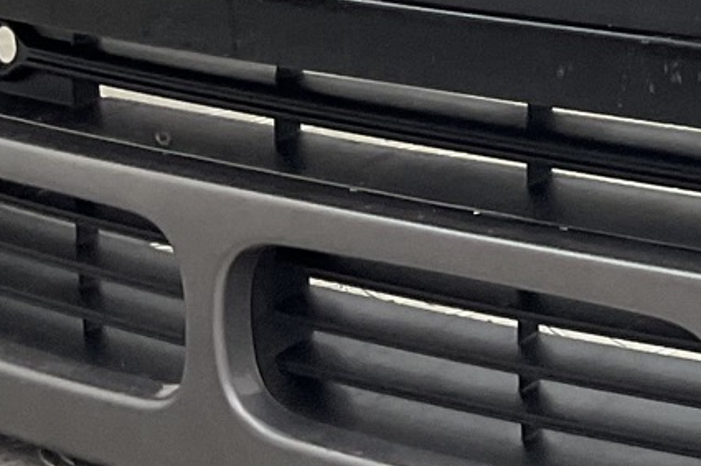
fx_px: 2783
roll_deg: -1.7
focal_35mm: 143
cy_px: -254
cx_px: 1222
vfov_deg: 9.3
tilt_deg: -7.9
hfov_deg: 13.1
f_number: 1.8
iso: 32
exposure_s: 1/100
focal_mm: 3
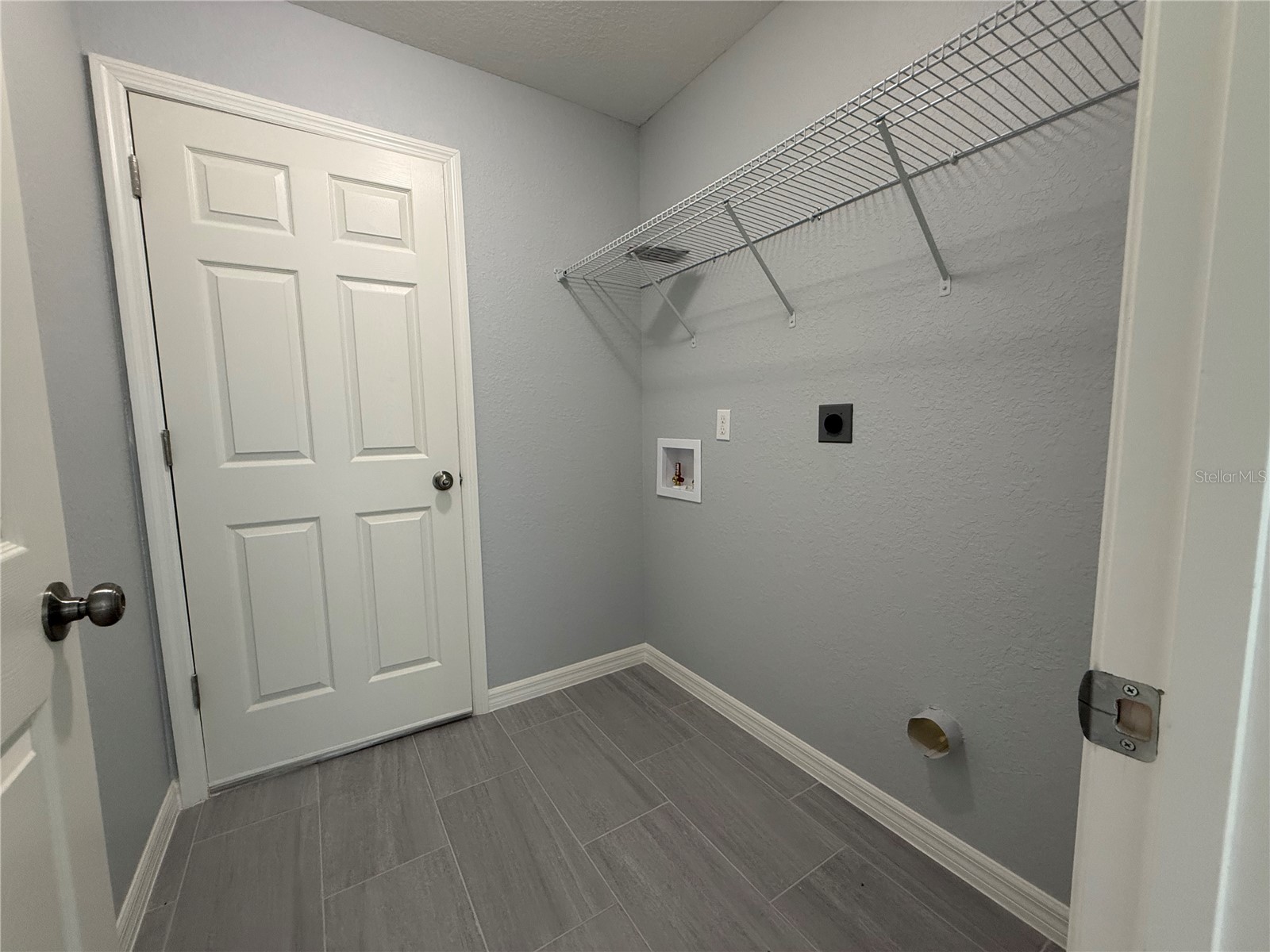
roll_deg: +1.6
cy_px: 476
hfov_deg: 102.1
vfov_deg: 85.7
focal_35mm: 14
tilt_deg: -4.2
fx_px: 514
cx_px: 635
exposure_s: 1/60
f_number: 2.2
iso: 250
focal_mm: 2.22
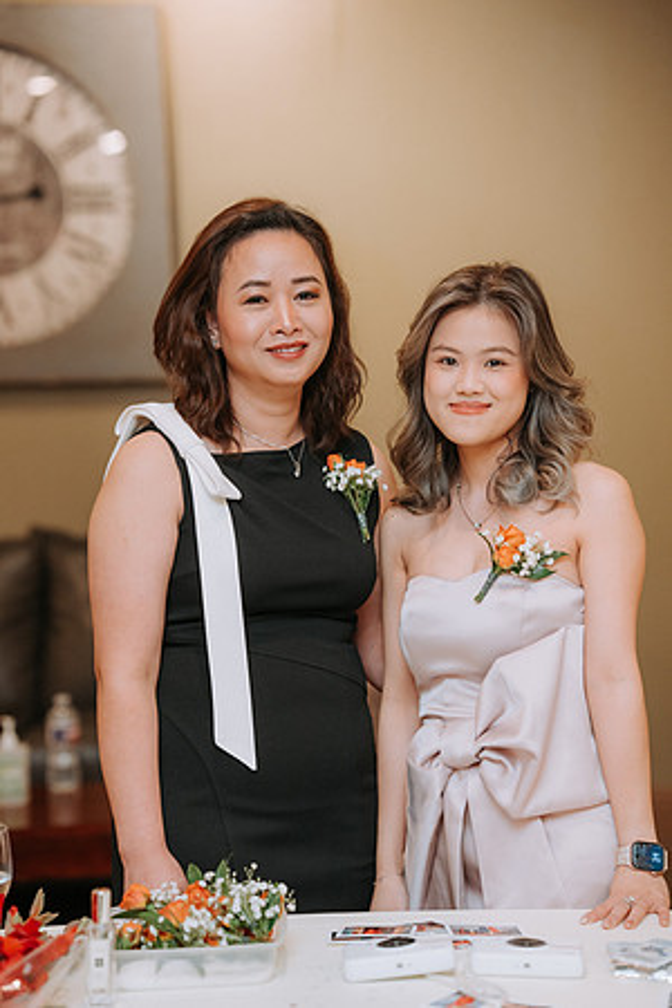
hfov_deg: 16.1
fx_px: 2380
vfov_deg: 23.9
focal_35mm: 85
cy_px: 504
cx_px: 336
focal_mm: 85
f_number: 2.5
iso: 1600
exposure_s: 1/200
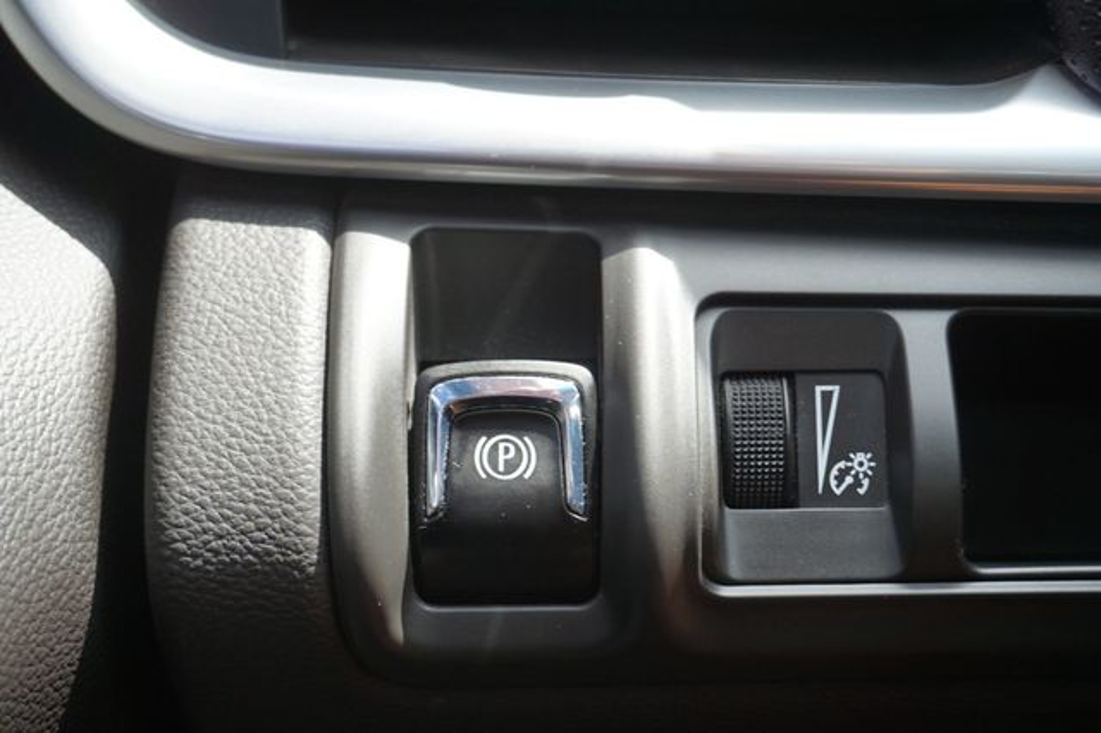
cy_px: 366
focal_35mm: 51
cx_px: 550
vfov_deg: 26.5
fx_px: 1559
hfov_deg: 38.9
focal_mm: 34
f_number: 5.6
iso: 100
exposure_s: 1/60
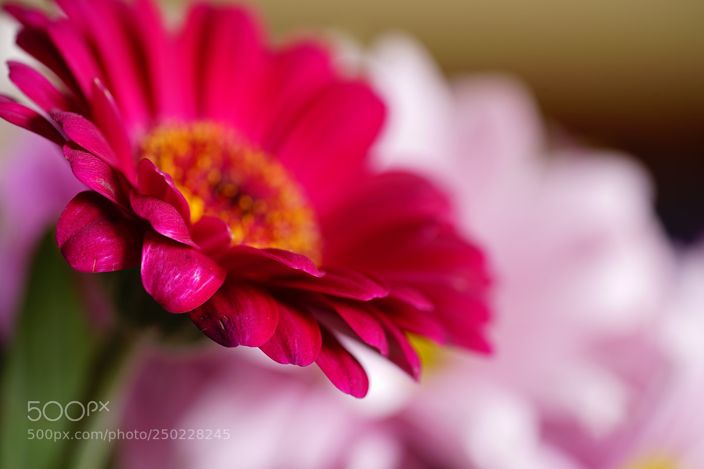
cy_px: 234
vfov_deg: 15.2
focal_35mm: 90
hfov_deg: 22.6
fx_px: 1760
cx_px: 352
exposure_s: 1/2
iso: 50
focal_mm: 90
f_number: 4
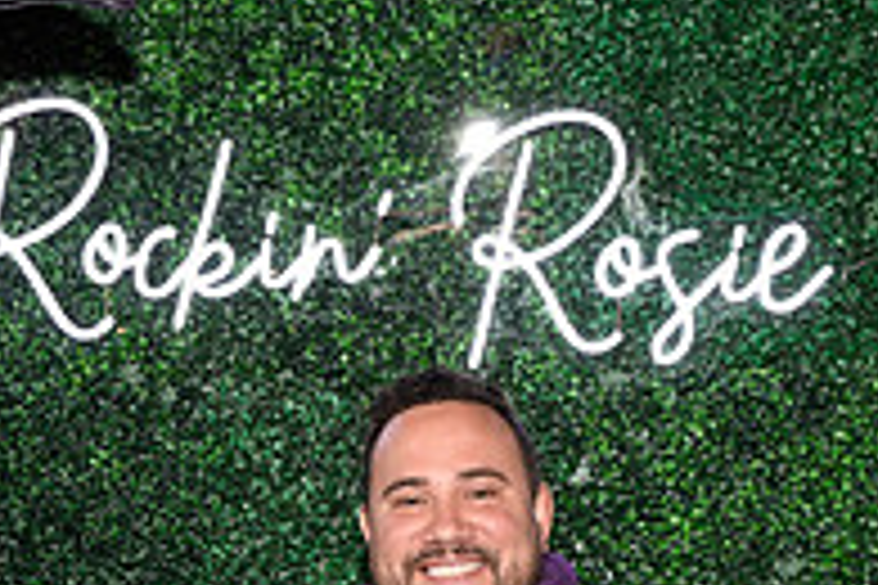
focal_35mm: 92
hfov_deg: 22.1
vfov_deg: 14.0
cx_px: 351
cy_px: 844
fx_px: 2244
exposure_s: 1/60
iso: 500
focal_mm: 31
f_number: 6.3
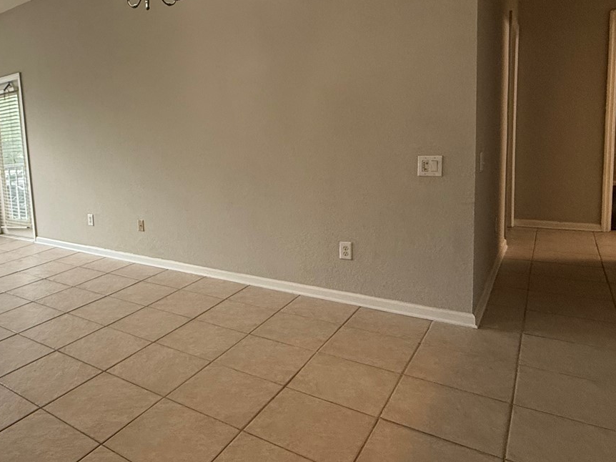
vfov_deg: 52.7
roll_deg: +3.7
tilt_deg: -5.6
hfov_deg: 62.7
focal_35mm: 26
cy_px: 186
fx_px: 463
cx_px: 141
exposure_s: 1/120
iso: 250
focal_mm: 2.22
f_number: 2.2
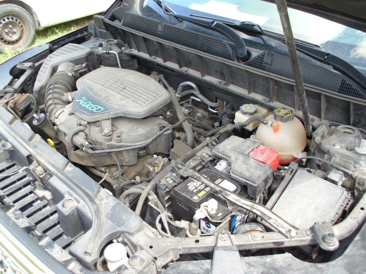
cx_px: 183
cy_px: 137
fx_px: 402
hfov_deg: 49.0
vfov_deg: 37.7
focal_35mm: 38
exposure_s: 1/90
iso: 50
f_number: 2.9
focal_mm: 6.3
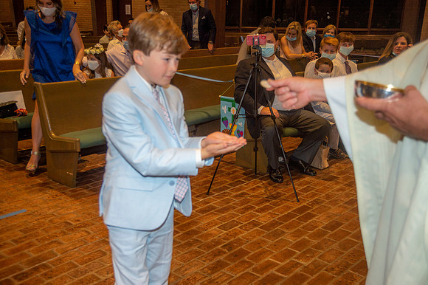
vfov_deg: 31.9
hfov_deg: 46.4
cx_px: 214
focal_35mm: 42
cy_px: 142
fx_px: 499
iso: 1600
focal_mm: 42
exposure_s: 1/200
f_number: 5.6
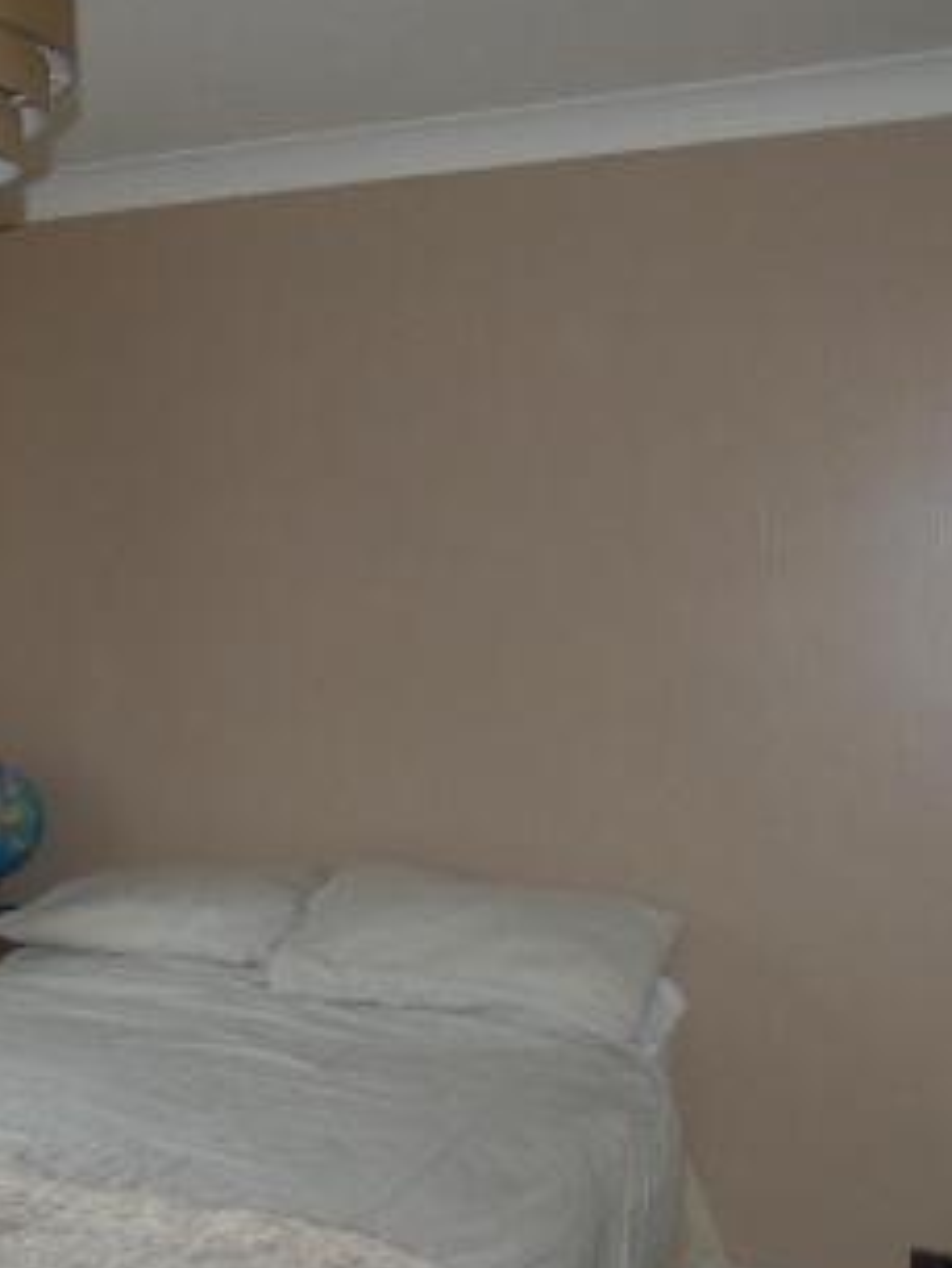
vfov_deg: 42.7
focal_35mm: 44
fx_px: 1612
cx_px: 306
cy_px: 755
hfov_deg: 32.6
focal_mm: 4.1
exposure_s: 1/60
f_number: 3
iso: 125
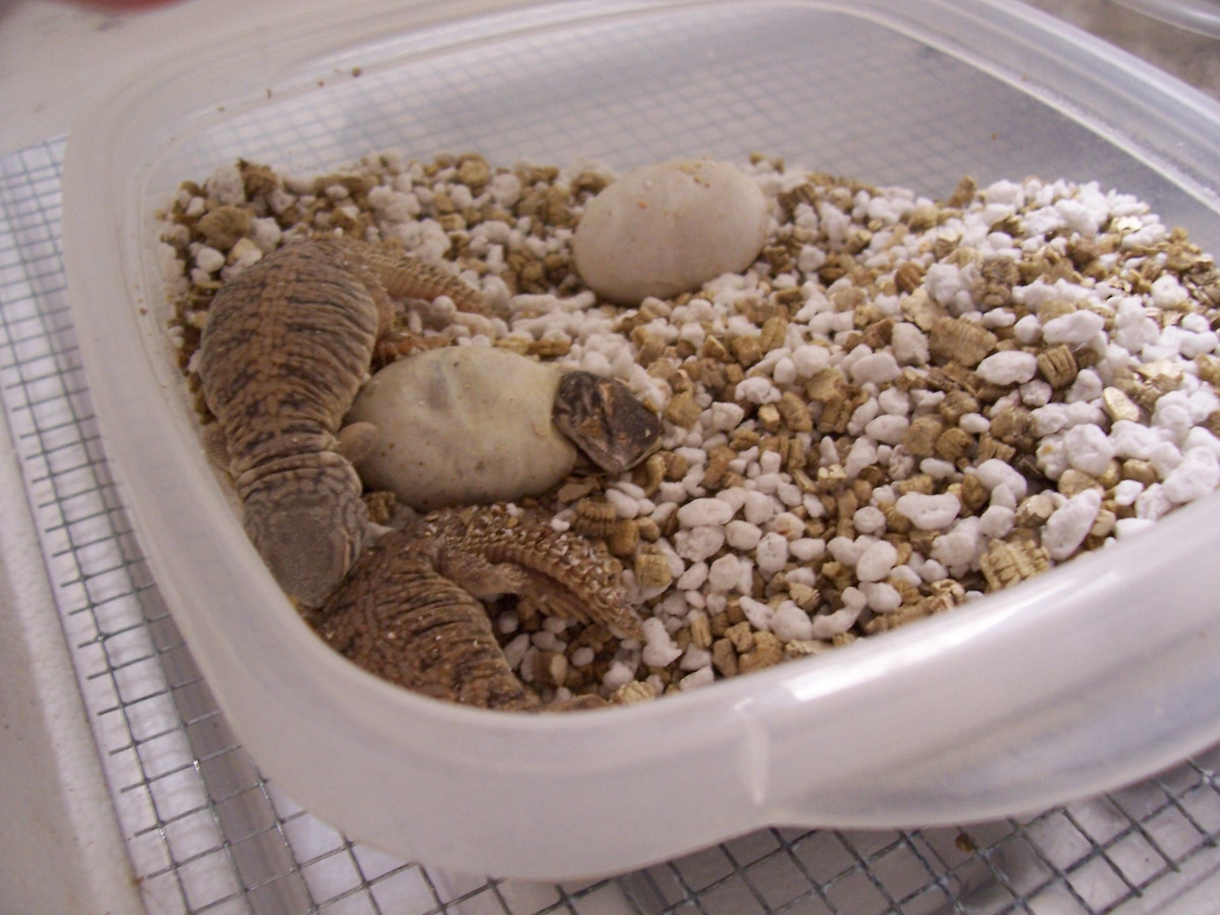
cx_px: 610
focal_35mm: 34
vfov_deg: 41.8
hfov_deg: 54.0
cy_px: 458
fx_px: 1198
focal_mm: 5.6
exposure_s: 1/10
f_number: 2.7
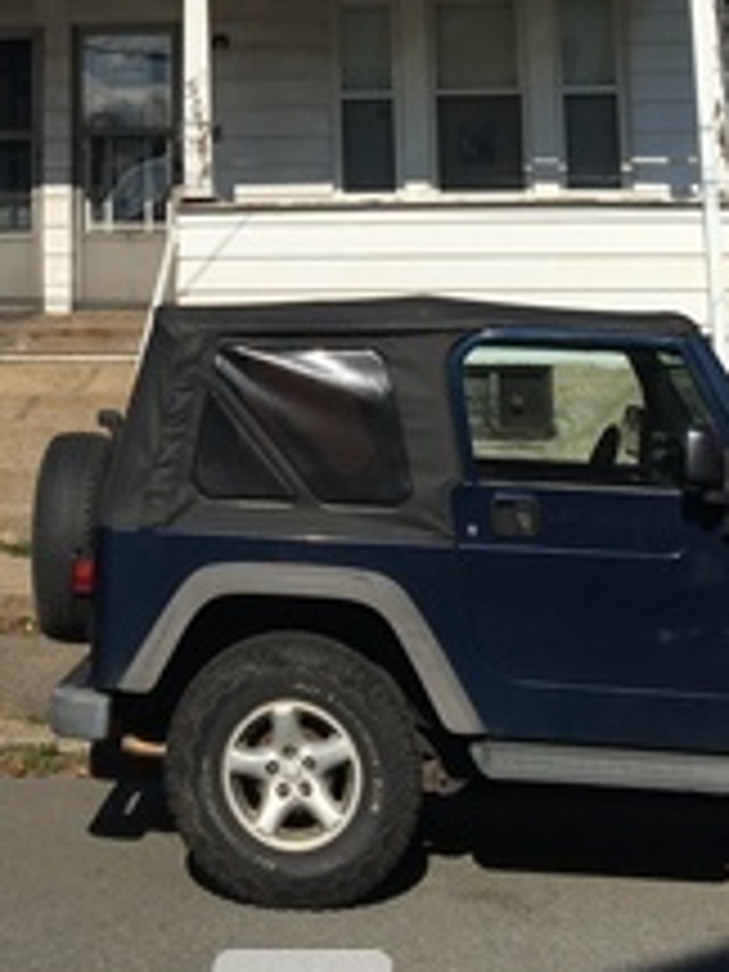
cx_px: 97
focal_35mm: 67
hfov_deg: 21.5
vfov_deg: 27.4
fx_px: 1881
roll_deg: +0.3
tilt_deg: +8.9
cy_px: 4
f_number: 2.2
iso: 25
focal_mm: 4.15
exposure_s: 1/3344
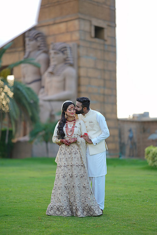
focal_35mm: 85
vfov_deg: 23.9
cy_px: 118
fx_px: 556
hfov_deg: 16.1
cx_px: 78
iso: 64
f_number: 1.4
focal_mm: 85
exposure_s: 1/500
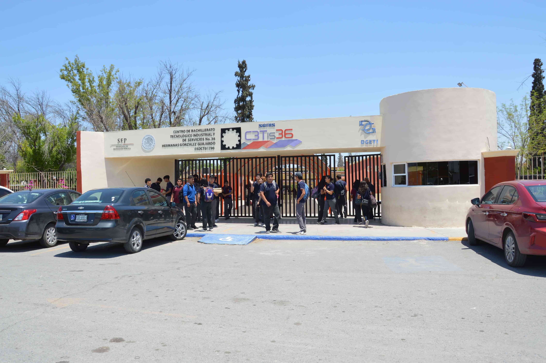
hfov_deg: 67.4
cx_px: 273
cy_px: 182
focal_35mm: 27
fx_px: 409
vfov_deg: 47.8
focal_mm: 18
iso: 100
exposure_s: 1/250
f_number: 8
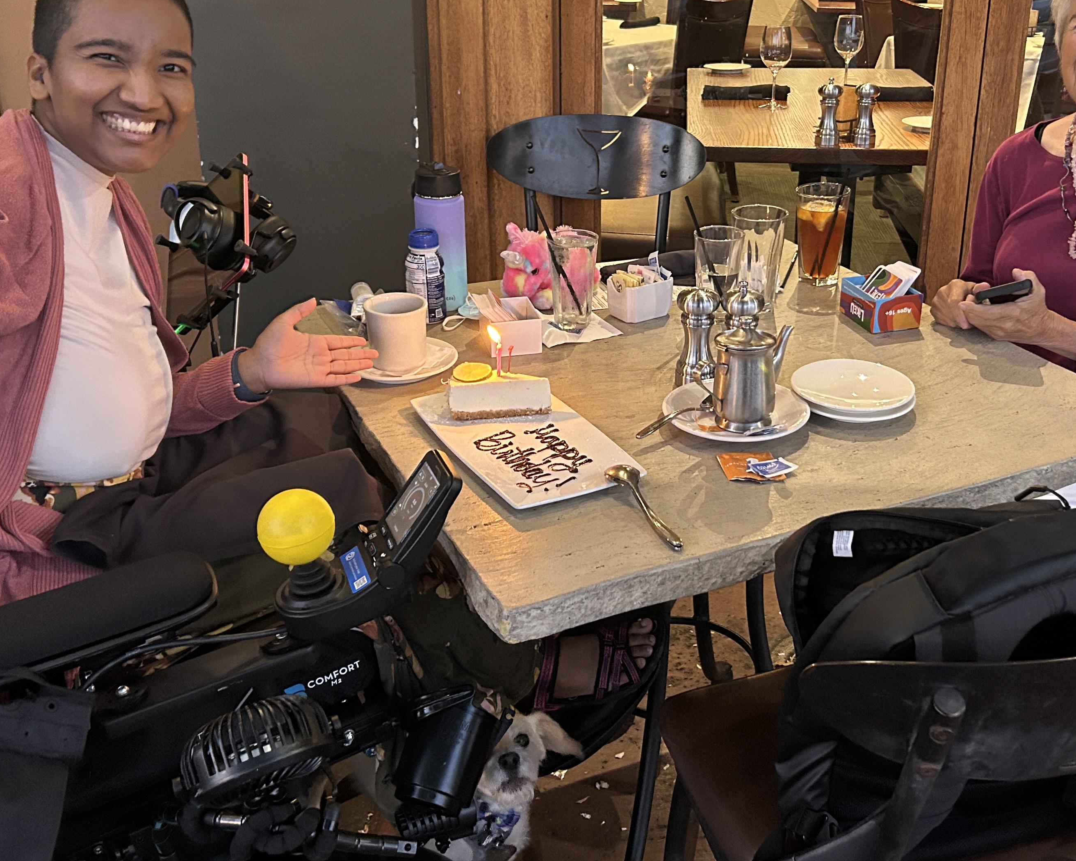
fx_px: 1242
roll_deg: -0.9
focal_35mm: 39
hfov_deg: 46.7
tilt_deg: -19.8
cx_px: 620
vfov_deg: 38.1
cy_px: 348
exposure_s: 1/30
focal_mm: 5.7
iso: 500
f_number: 1.5
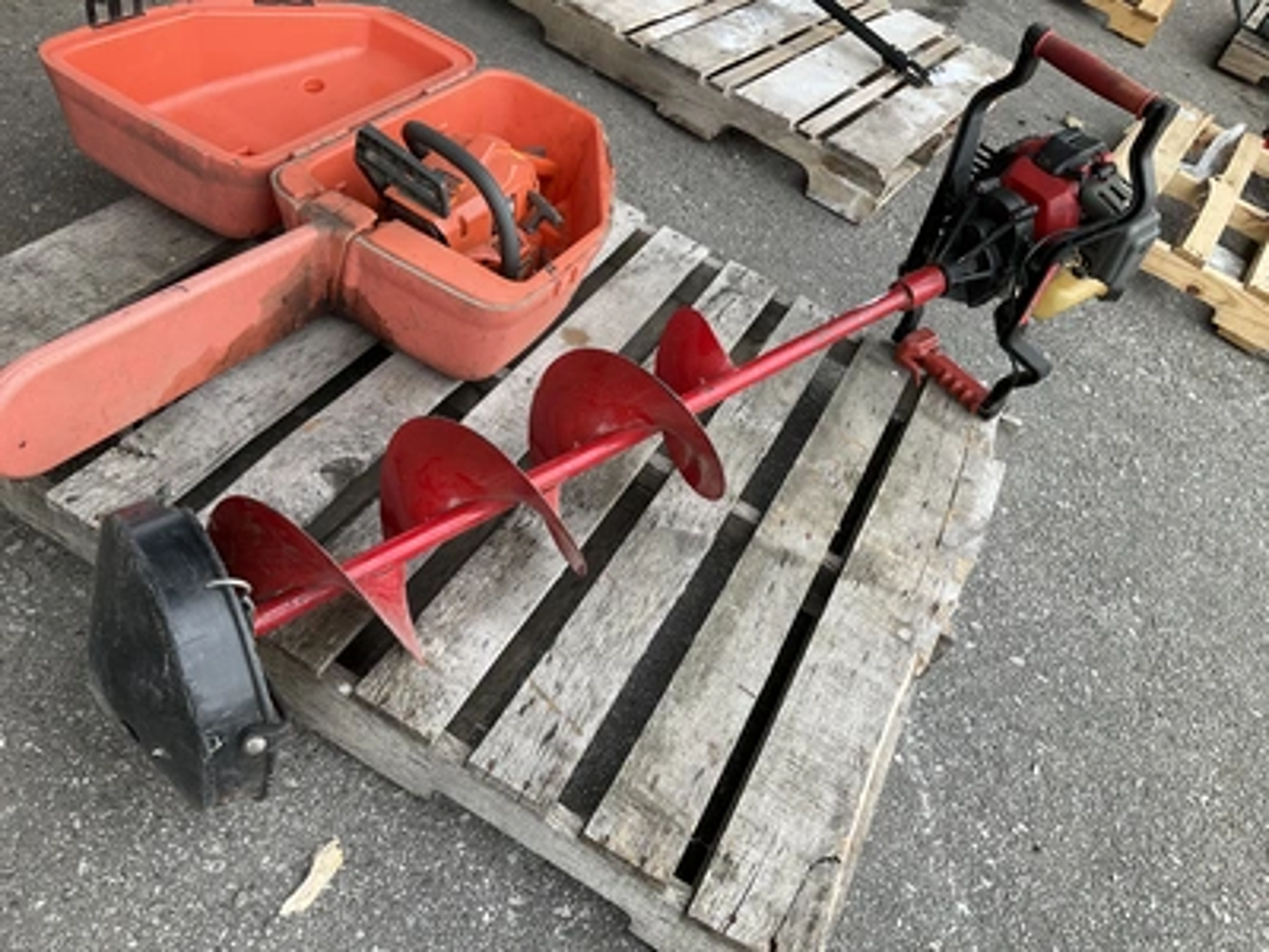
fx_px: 1063
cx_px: 634
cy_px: 476
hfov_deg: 61.7
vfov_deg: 48.2
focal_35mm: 29
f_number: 1.8
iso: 20
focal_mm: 3
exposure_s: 1/202
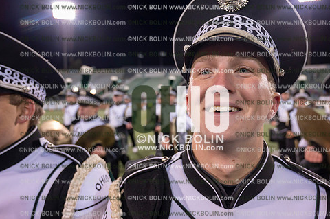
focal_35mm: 29
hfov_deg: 63.6
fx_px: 266
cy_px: 118
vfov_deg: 44.8
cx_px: 180
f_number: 4
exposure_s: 1/640
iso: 3200
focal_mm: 24
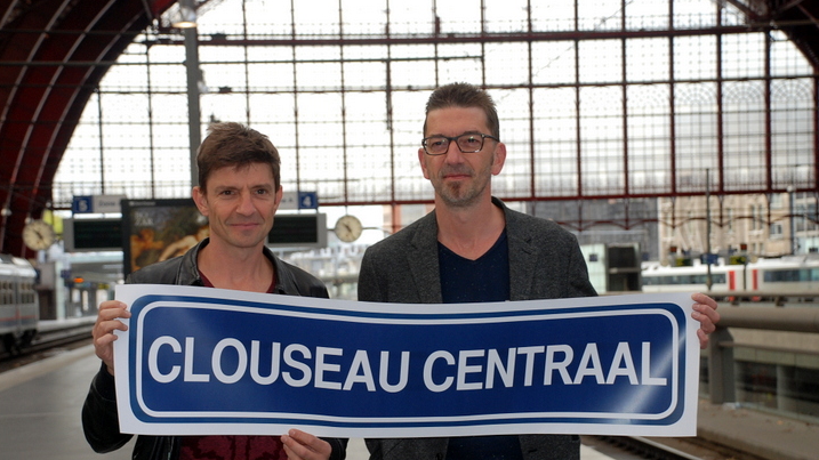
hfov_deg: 26.9
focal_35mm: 79
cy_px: 261
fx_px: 1715
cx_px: 410
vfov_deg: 15.3
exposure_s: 1/125
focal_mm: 50
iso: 320
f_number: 5
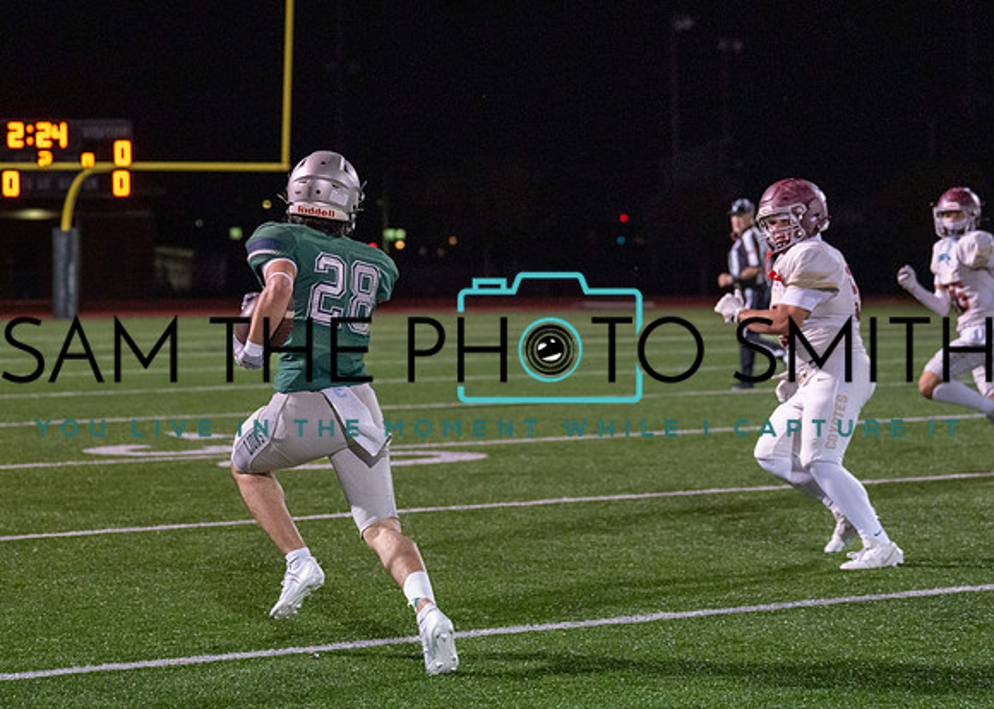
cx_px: 435
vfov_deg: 13.1
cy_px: 364
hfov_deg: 18.3
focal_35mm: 109
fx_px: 3081
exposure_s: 1/1000
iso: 2500
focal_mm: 70
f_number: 2.8
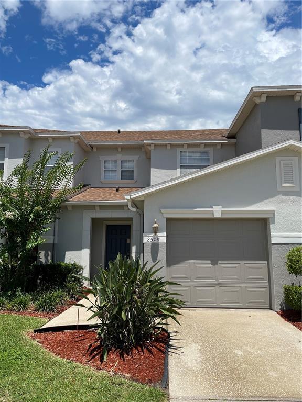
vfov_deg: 67.3
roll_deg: +0.2
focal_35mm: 26
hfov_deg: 53.1
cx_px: 151
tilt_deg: +10.0
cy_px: 201
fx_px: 302
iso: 32
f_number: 1.6
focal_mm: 4.2
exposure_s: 1/6494
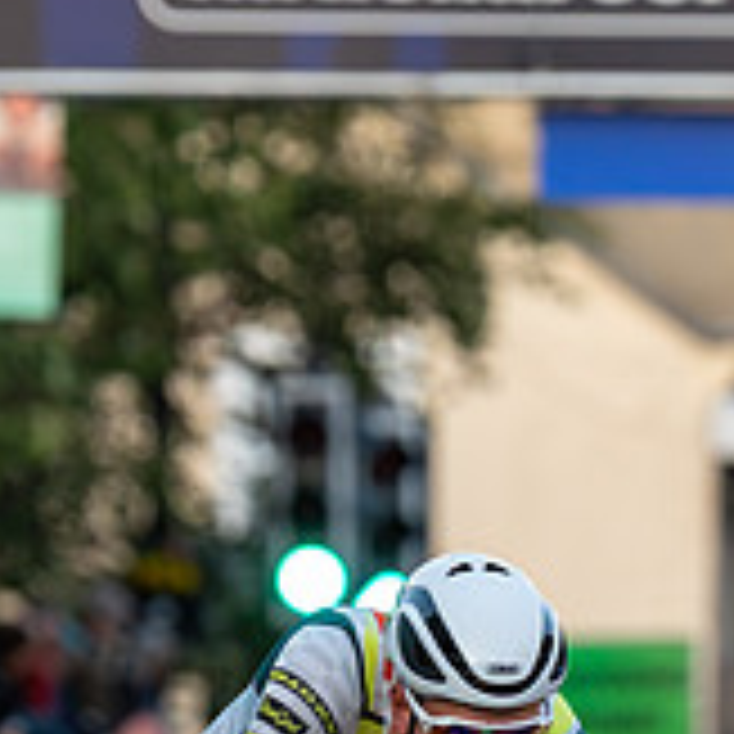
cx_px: 448
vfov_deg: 2.4
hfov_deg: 2.4
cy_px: 966
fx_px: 17177
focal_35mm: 716
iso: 1000
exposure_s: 1/800
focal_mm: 162
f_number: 3.2
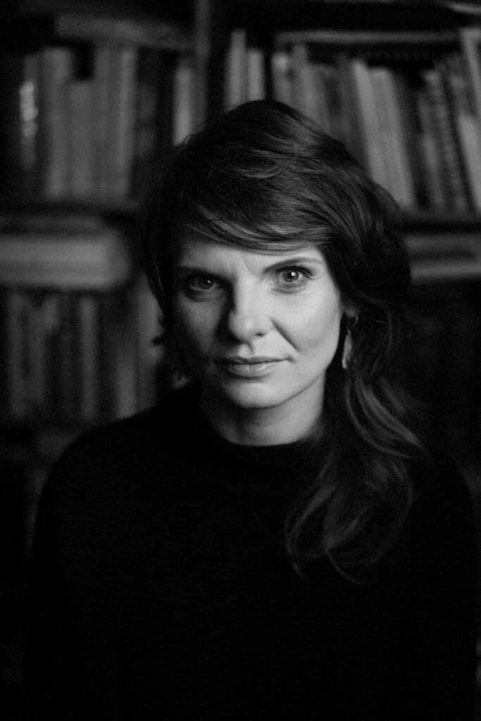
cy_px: 360
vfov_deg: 36.2
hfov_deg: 24.6
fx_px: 1102
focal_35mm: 55
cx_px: 240
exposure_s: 1/100
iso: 400
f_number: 2
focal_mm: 55
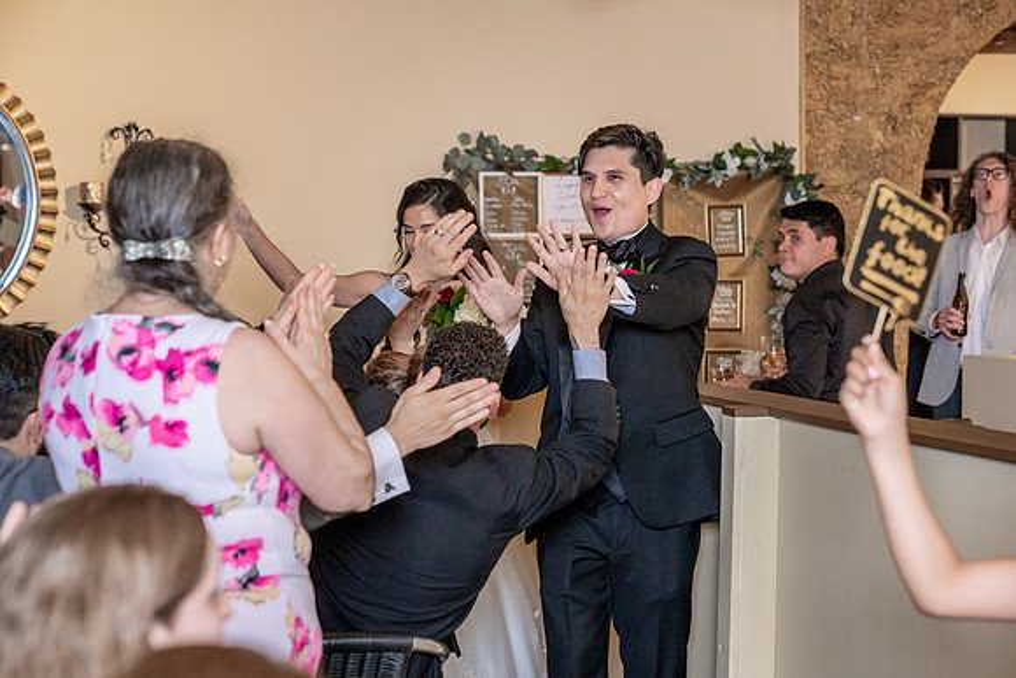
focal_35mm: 88
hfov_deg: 23.1
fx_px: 2482
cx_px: 638
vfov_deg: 15.5
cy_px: 396
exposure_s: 1/200
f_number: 4
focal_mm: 70
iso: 2000
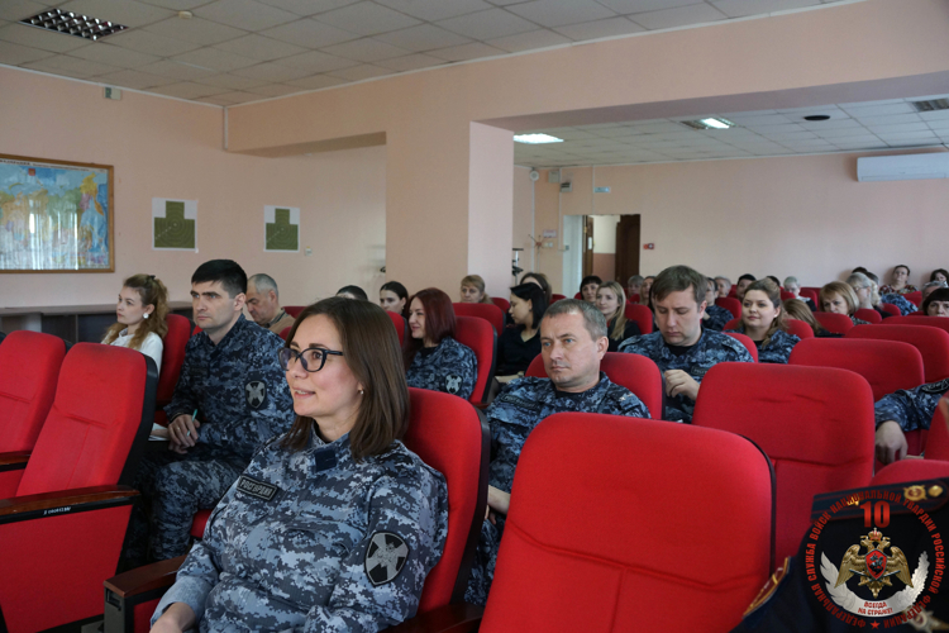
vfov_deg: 43.6
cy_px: 316
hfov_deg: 61.9
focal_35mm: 30
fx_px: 791
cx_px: 474
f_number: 4
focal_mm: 20
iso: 500
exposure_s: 1/60
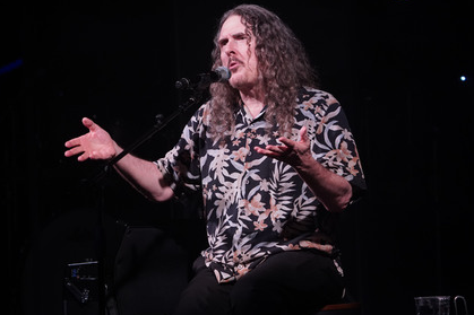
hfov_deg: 5.0
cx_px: 226
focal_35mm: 411
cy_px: 157
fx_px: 5409
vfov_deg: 3.3
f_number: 6.3
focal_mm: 382
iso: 3200
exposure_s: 1/500
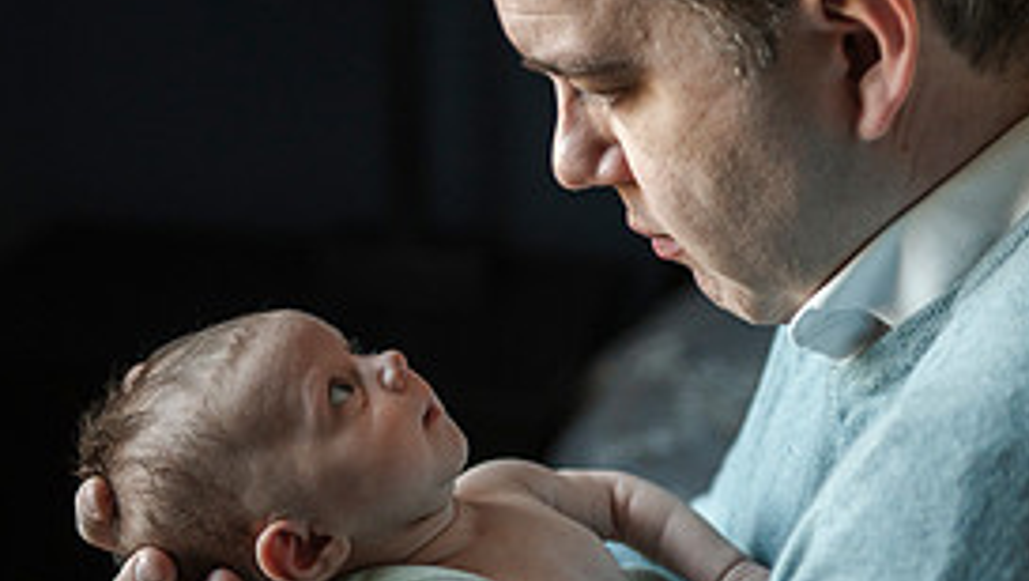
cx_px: 550
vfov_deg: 12.1
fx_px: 2730
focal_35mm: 100
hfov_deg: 21.3
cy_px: 358
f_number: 2.8
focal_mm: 58
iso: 2000
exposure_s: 1/320
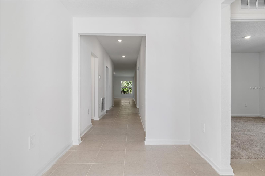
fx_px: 147
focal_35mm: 20
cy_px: 88
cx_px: 132
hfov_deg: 84.0
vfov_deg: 61.9
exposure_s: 1/2
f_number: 9
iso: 100
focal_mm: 20
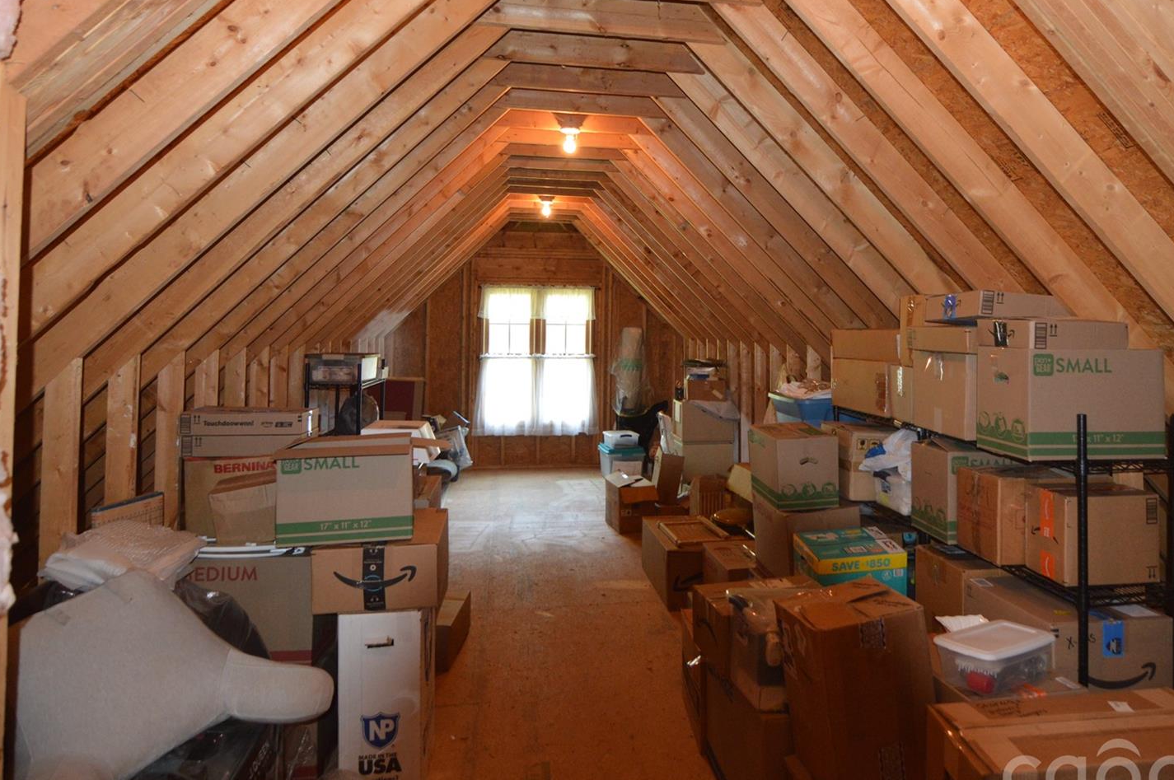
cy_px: 280
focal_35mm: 24
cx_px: 655
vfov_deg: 52.8
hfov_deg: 74.2
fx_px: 773
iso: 900
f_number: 2.8
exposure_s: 1/60
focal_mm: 11
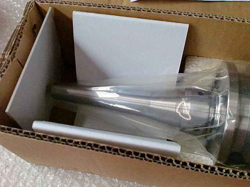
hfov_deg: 52.6
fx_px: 253
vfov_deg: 40.7
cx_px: 125
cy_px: 94
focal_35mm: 35
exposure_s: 1/60
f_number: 3.1
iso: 800
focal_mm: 6.3
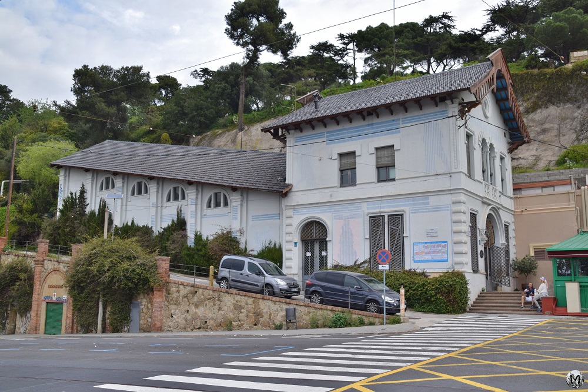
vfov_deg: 39.9
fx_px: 539
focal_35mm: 33
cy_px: 196
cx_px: 294
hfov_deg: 57.2
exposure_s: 1/250
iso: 280
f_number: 8
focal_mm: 22
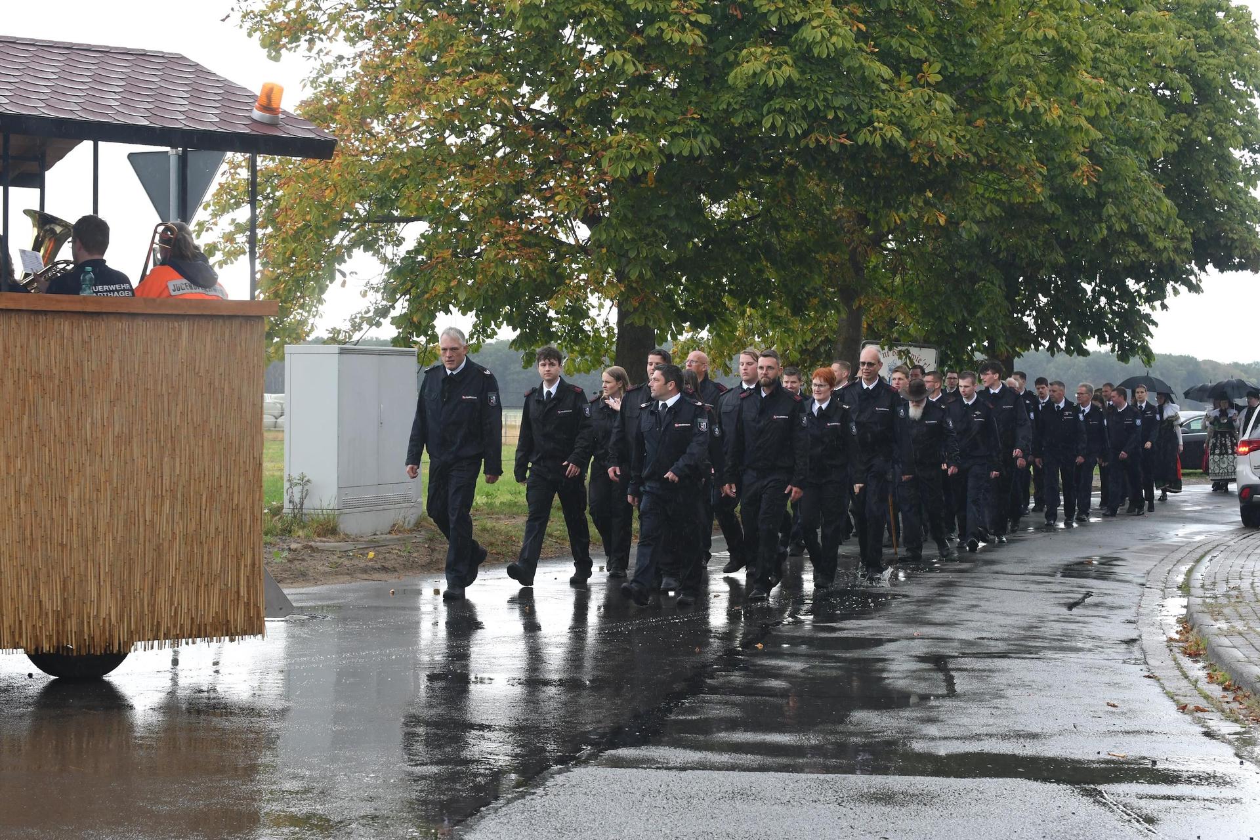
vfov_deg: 18.2
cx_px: 630
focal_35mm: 75
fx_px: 2625
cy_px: 420
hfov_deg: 27.0
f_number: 8
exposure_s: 1/250
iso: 800
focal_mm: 50
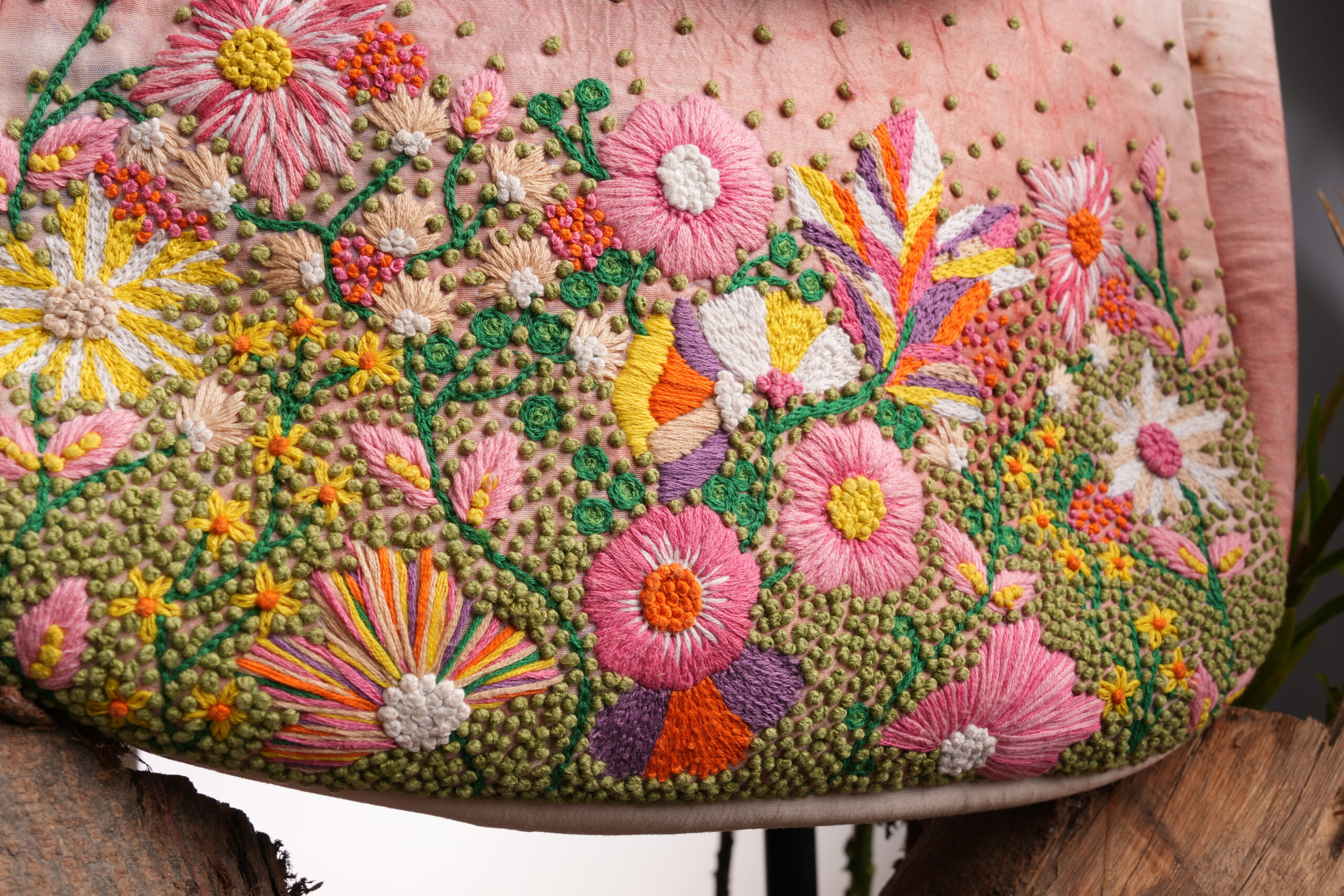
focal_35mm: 36
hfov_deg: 53.1
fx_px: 1344
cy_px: 448
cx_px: 672
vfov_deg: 36.9
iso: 125
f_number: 8
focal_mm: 24
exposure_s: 1/100
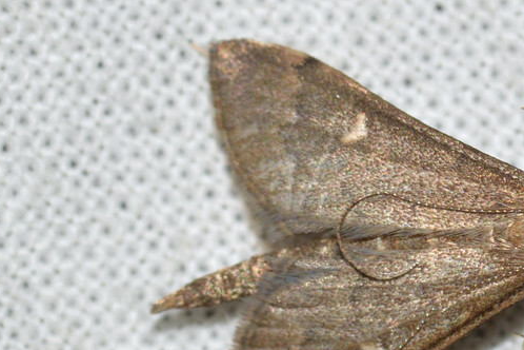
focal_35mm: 289
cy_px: 244
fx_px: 4206
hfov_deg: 7.1
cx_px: 449
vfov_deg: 4.8
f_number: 18
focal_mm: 100
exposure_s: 1/200
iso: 100
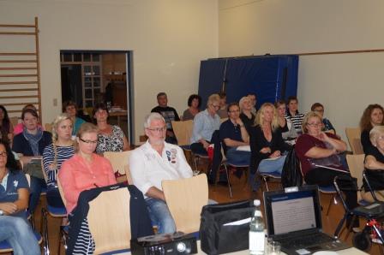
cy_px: 128
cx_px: 192
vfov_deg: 29.8
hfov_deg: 43.6
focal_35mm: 45
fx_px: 480
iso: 800
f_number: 4.5
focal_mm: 30
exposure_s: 1/160
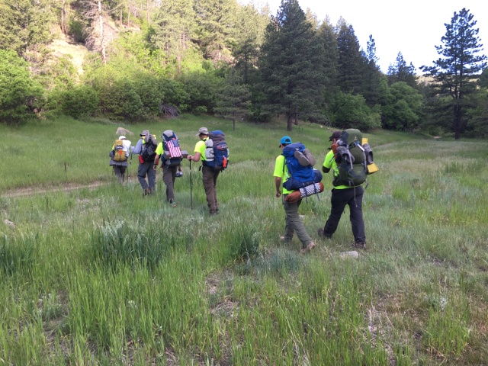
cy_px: 183
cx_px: 244
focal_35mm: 29
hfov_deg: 61.7
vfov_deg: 48.2
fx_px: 409
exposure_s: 1/122
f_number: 2.2
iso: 25
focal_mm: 4.15
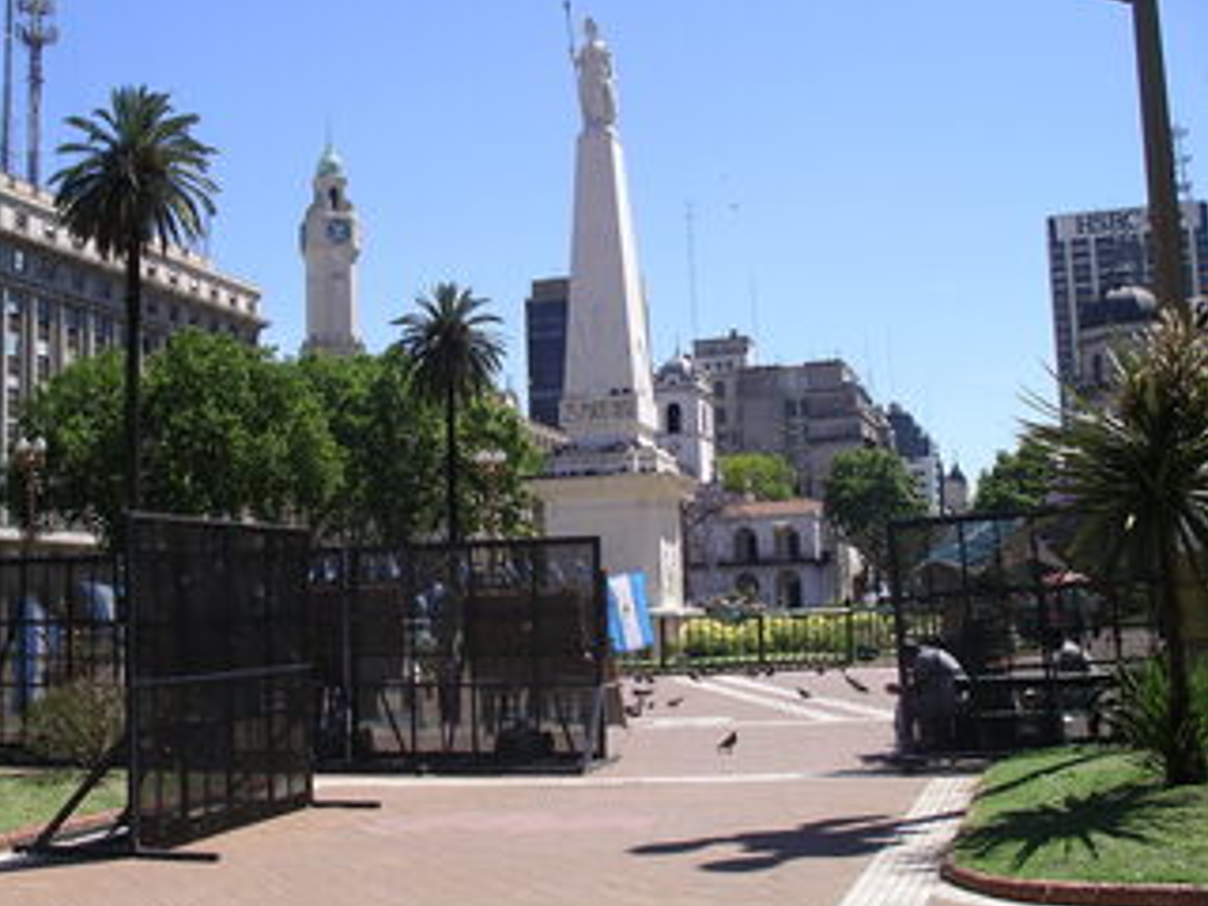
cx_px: 481
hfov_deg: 41.9
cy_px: 423
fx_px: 1570
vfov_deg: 32.2
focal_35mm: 45
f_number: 5.6
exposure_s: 1/396
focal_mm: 7.8
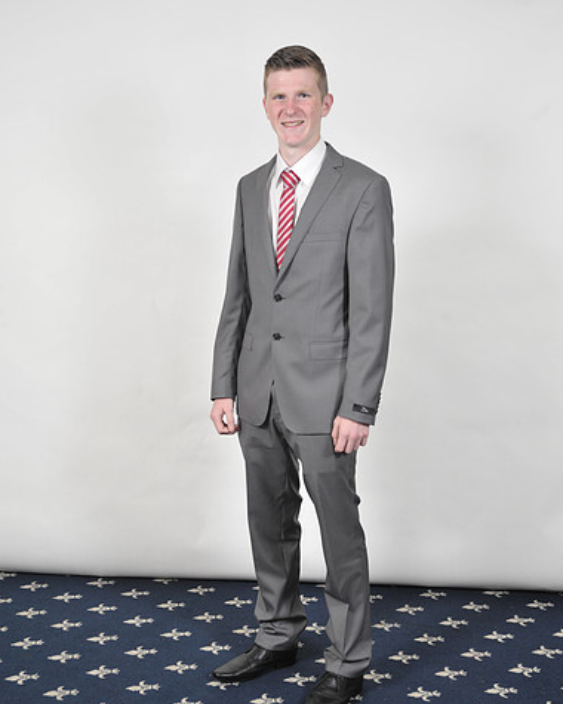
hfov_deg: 27.6
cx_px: 280
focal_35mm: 55
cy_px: 405
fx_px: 1146
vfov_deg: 34.1
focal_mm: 48
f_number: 7.1
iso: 1000
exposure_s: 1/160
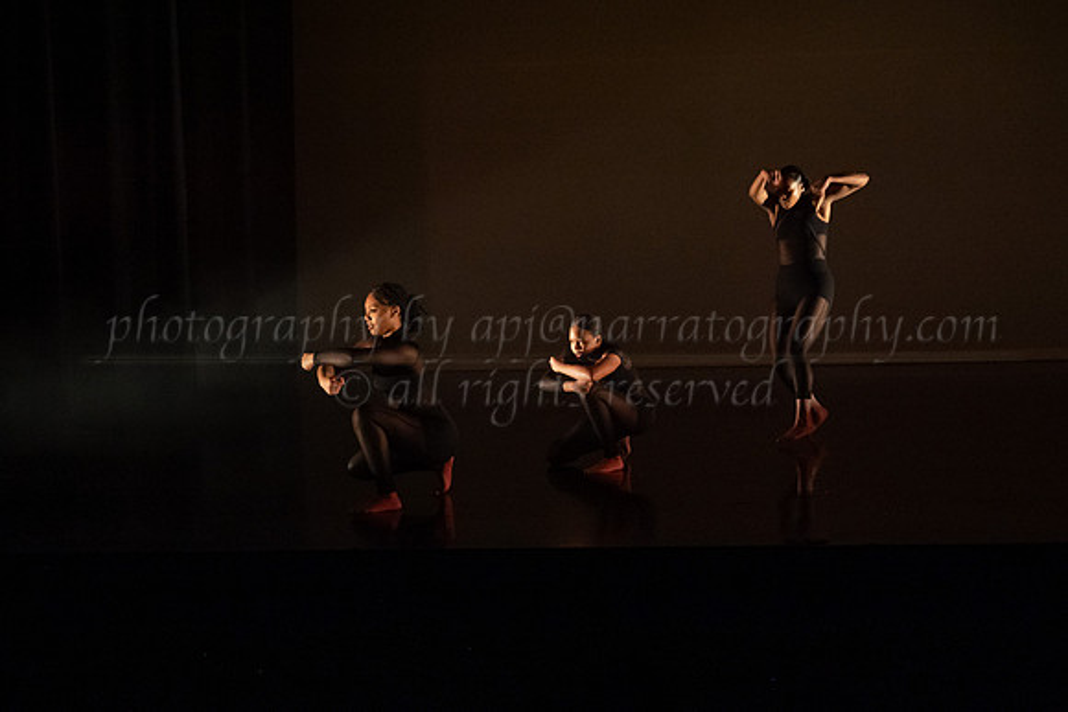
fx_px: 2574
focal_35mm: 87
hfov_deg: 23.4
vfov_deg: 15.8
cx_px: 618
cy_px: 356
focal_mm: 75
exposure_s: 1/320
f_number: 3.2
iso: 4000
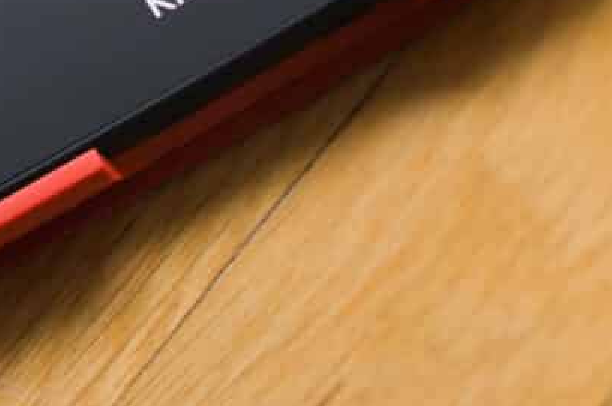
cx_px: 208
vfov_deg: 6.3
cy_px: -406
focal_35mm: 212
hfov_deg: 9.7
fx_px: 3600
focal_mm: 45
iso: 400
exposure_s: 1/160
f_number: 4.2
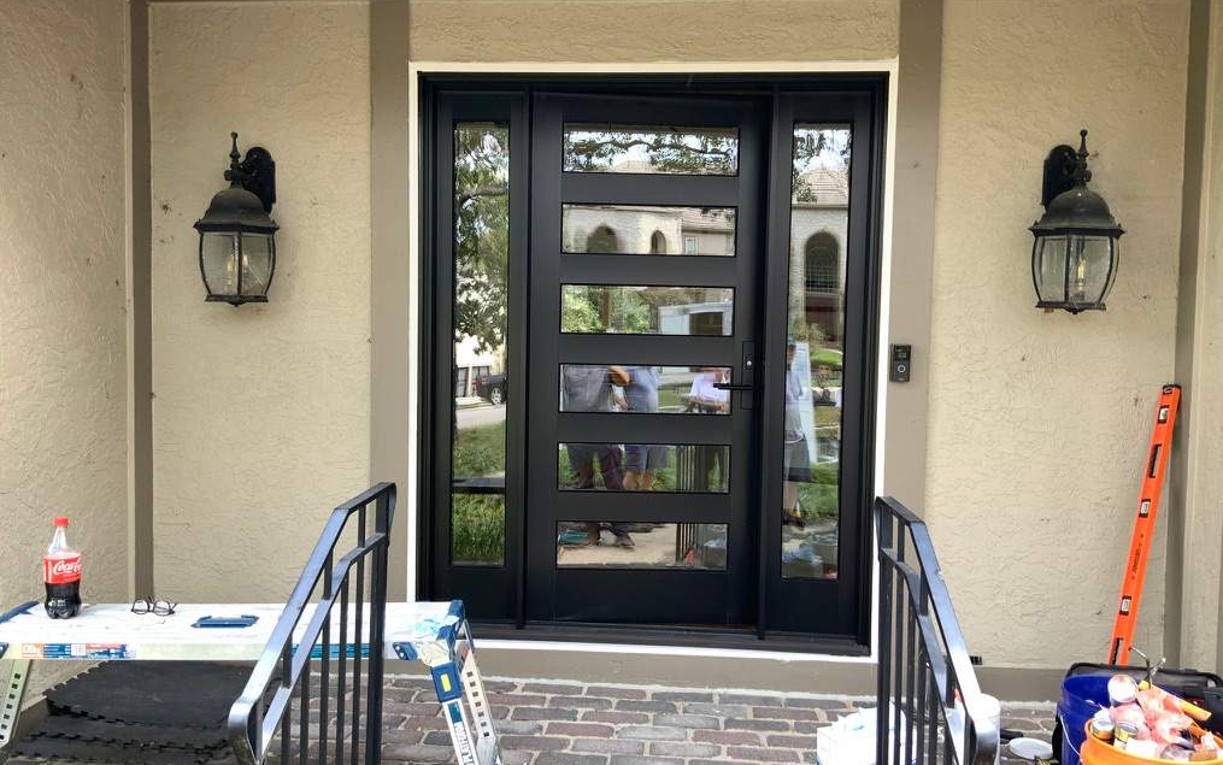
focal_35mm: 31
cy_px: 392
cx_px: 607
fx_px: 1034
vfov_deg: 40.6
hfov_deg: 61.2
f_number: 1.8
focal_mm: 3
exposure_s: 1/120
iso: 25
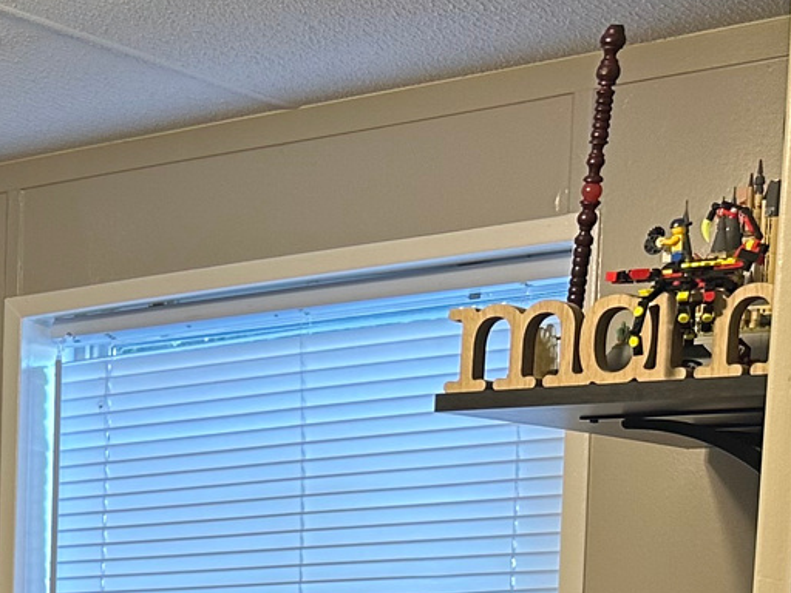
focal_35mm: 96
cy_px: 934
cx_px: -335
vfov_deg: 14.2
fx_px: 2194
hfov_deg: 18.5
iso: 125
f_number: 1.78
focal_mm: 6.86
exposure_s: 1/60
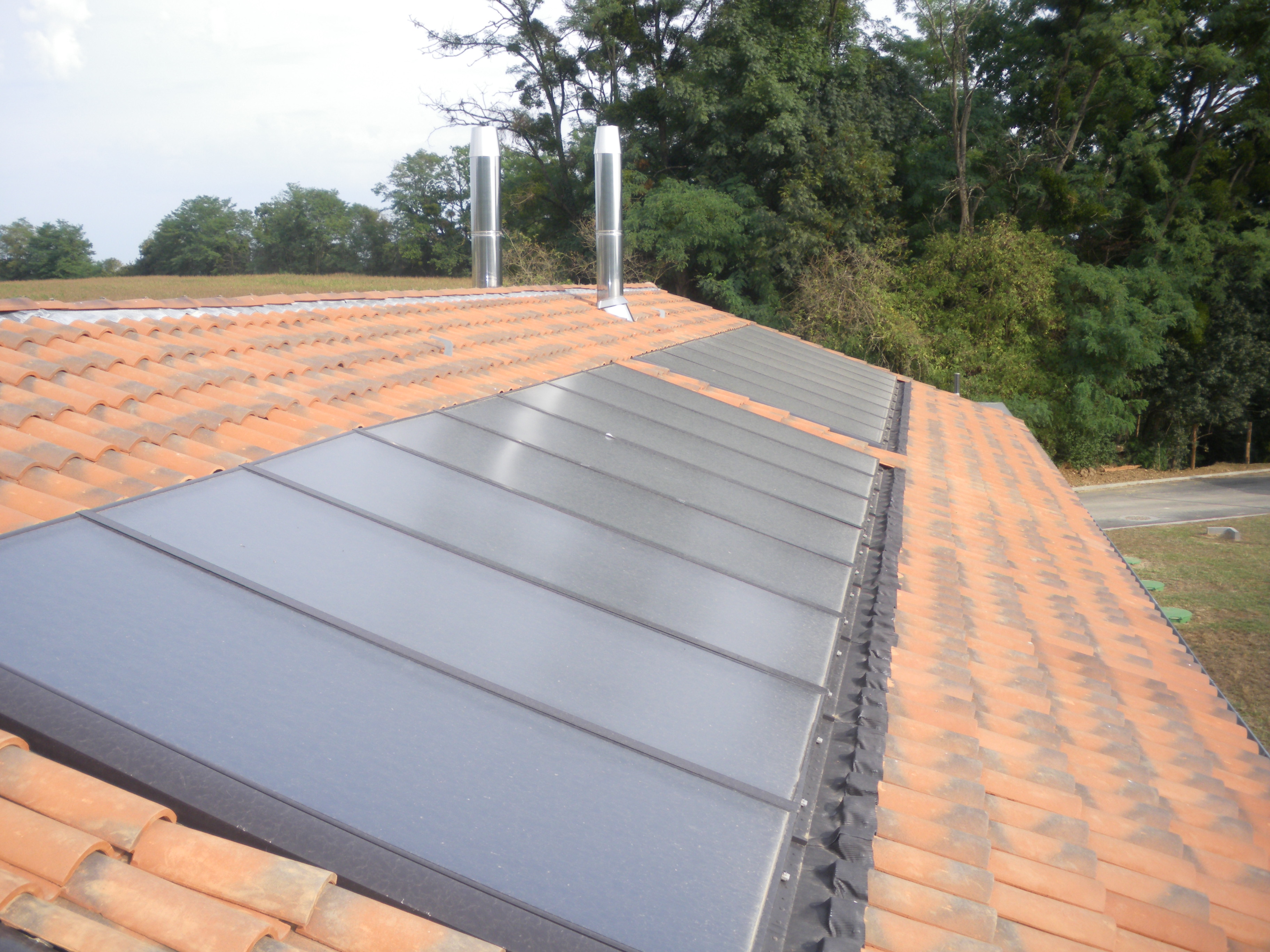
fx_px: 1321
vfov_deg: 39.7
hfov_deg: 51.4
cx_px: 635
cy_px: 476
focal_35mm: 36
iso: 80
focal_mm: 6.3
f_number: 3.5
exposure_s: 1/400
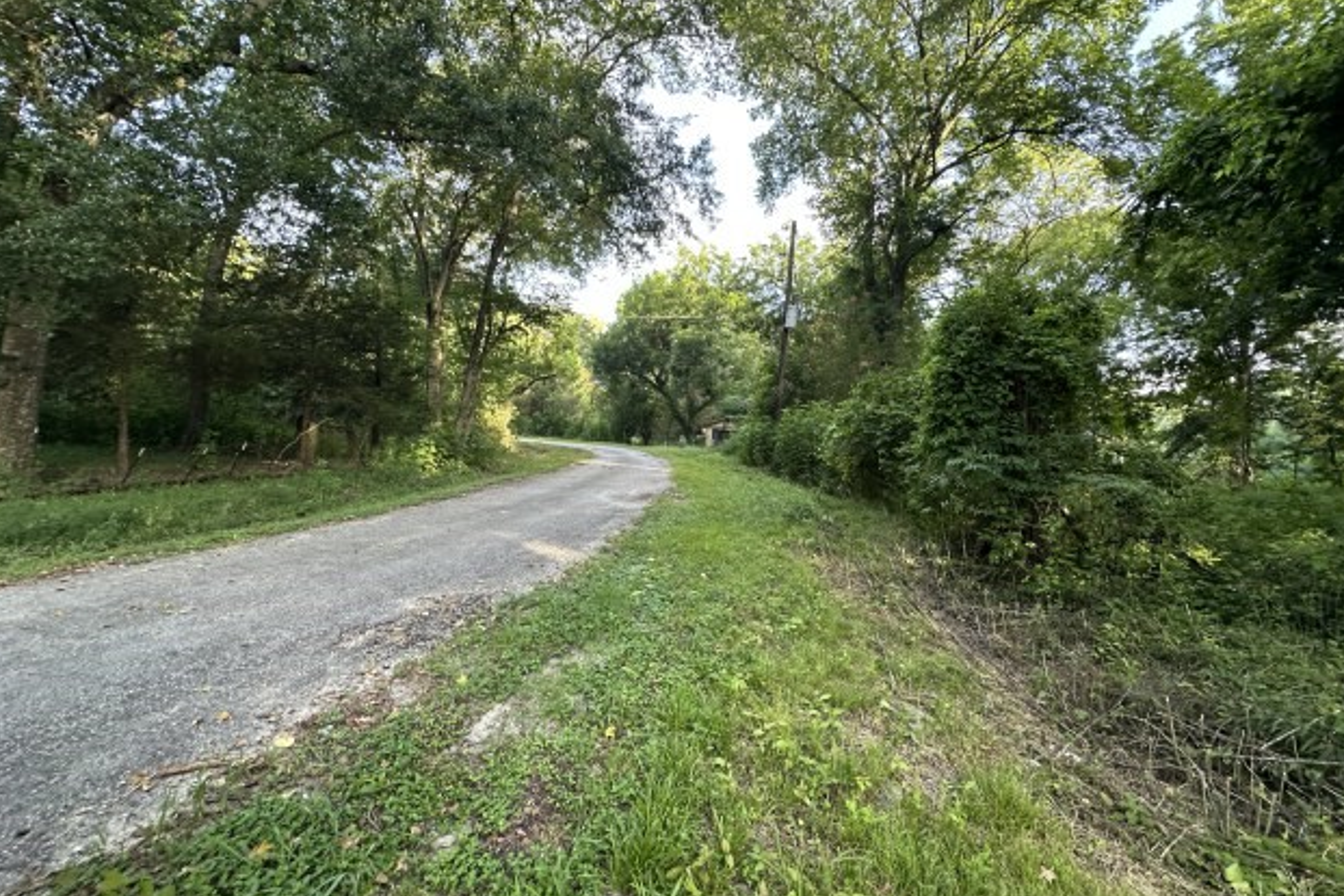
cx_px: 677
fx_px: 560
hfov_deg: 100.4
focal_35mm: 15
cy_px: 435
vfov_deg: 77.3
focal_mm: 2.22
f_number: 2.2
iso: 100
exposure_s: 1/99
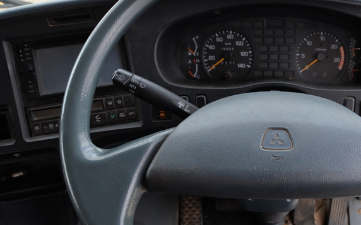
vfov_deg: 38.0
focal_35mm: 33
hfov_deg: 55.6
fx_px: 325
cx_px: 267
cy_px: 141
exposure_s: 1/160
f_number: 6.3
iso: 200
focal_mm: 18
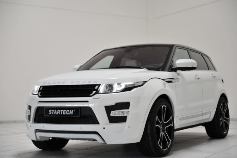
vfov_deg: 21.2
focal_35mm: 64
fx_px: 421
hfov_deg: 31.4
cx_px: 121
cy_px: 79
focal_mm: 62
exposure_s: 1/30
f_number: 2.8
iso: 200
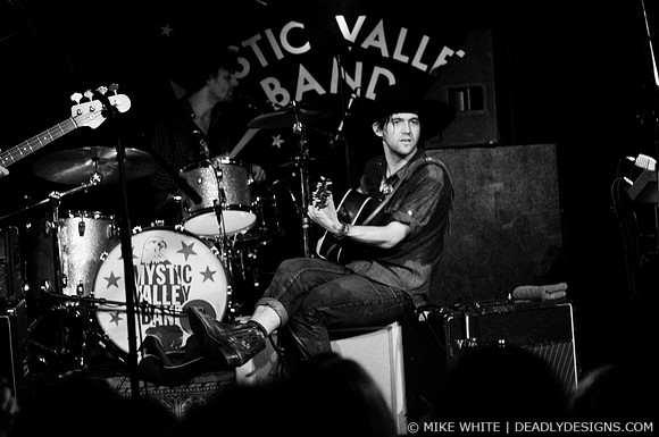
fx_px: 1426
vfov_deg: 17.4
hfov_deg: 26.0
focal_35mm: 78
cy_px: 218
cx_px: 330
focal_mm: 52
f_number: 2.8
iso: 1600
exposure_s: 1/60
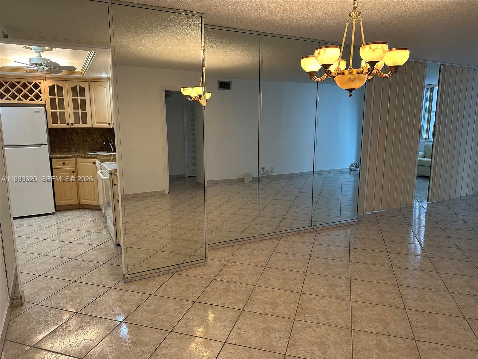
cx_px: 239
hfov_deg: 71.6
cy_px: 180
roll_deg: +0.0
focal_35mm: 24
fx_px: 331
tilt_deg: -10.0
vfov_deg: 56.8
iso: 200
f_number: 1.78
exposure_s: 1/120
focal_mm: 6.86
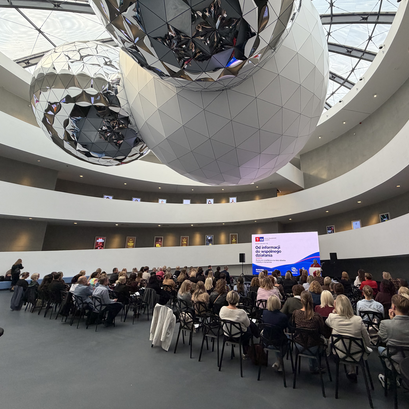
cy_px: 198
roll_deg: +0.1
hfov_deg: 83.3
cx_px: 236
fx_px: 227
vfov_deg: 83.9
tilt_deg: +14.7
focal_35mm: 17
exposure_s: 1/121
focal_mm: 2.22
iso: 160
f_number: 2.2
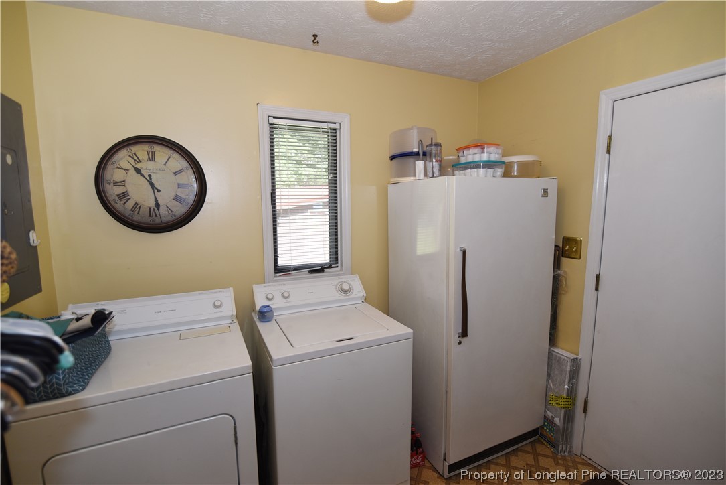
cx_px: 363
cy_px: 242
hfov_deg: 96.7
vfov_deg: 73.8
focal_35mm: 16
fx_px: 323
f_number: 3.2
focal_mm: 16
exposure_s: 1/200
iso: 250
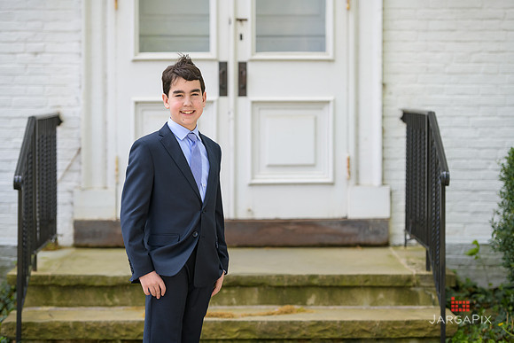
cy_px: 172
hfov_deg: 17.6
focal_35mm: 116
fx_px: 1657
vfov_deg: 11.8
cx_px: 257
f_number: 3.2
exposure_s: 1/800
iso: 200
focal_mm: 116
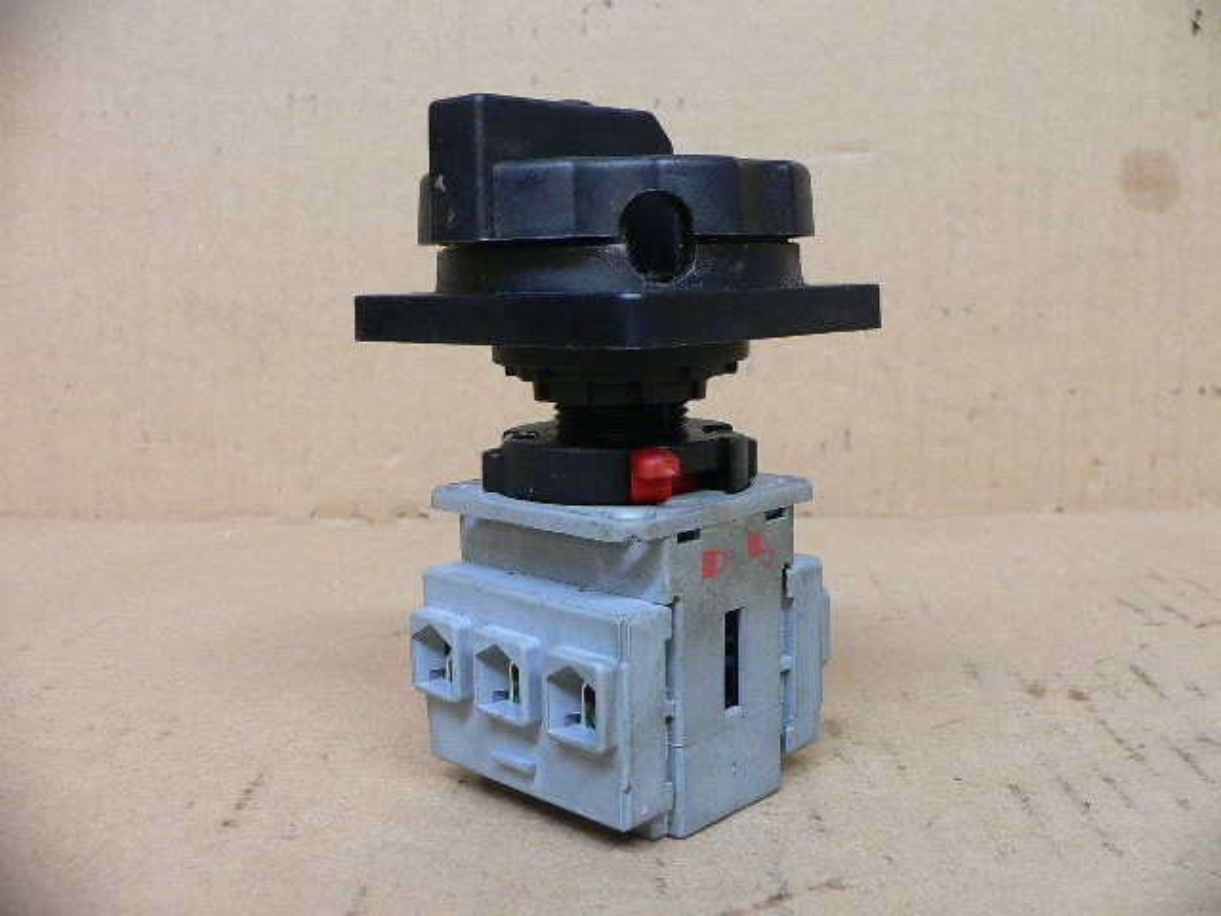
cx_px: 610
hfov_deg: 52.6
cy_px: 458
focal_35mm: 35
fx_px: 1235
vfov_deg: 40.7
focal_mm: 4.6
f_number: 2.8
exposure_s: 1/15
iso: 200
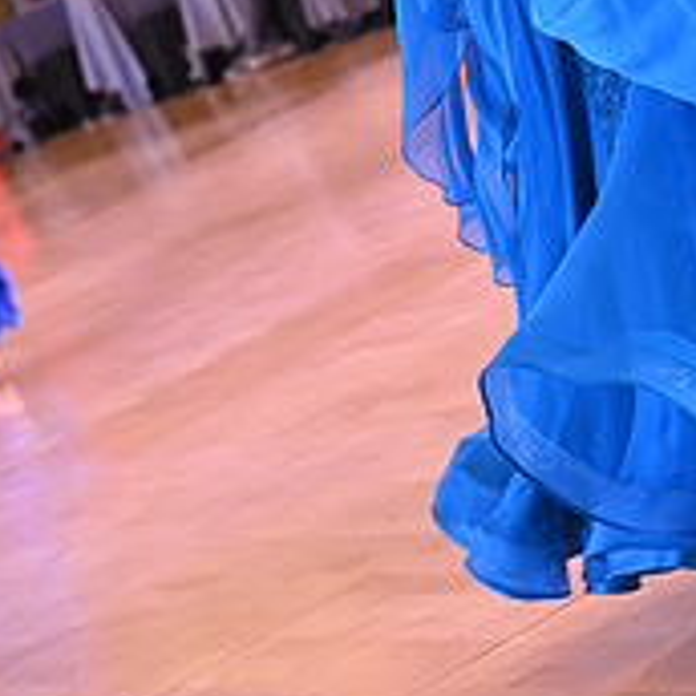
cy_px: -239
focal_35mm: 206
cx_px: 613
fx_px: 4686
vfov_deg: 8.4
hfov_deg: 8.5
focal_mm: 72
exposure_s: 1/200
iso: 1600
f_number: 4.5
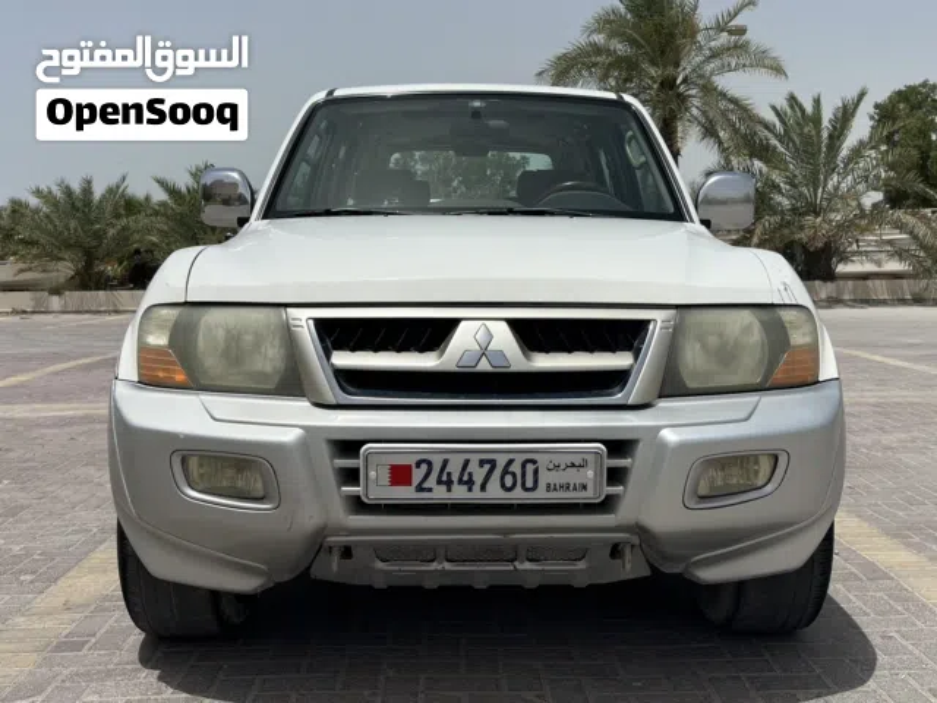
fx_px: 704
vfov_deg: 53.1
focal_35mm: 26
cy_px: 352
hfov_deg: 67.3
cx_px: 468
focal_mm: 5.7
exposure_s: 1/9434
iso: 50
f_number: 1.5
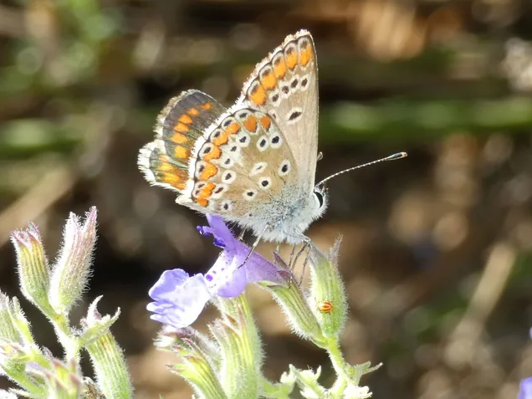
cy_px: 200
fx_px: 2275
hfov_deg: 13.3
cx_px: 265
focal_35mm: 148
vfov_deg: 10.0
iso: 80
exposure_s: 1/50
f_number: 5.4
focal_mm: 26.3
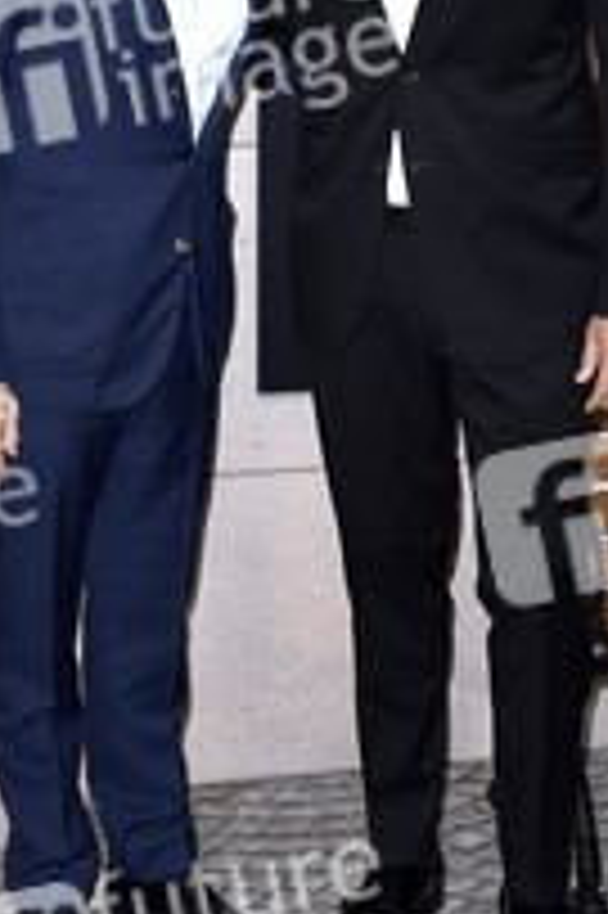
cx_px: 299
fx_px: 1751
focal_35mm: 69
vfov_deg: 29.0
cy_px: 275
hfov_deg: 19.7
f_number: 6.3
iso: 320
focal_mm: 35
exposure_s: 1/250
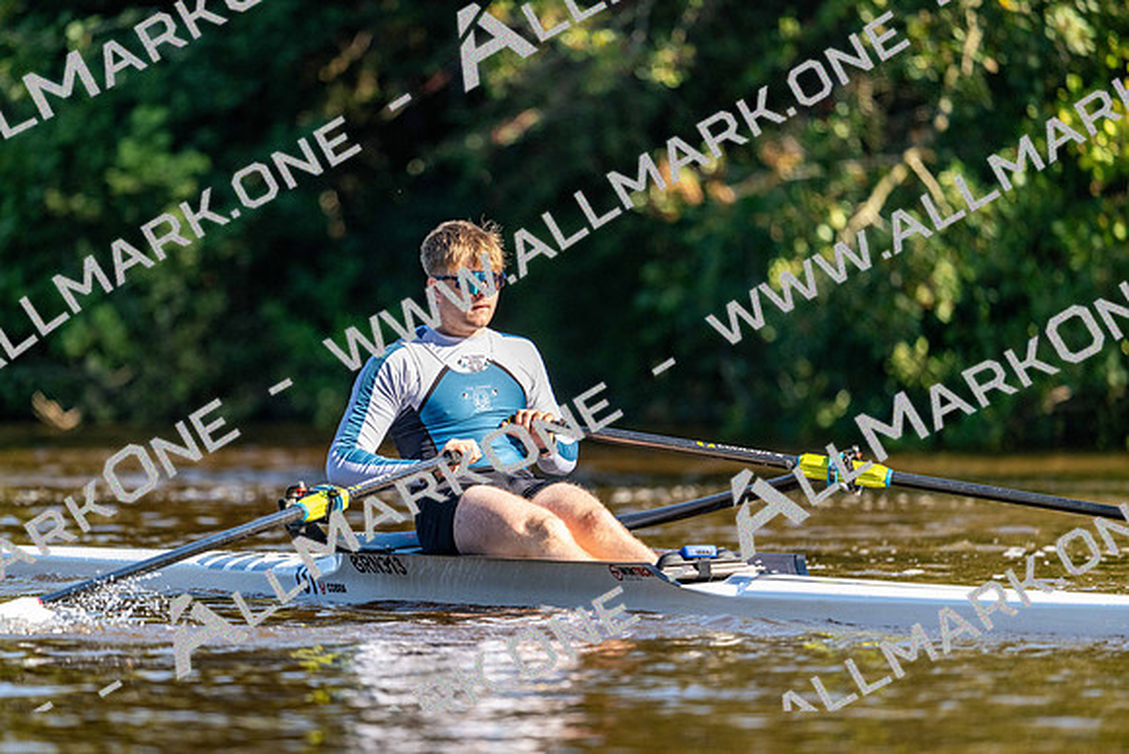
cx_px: 564
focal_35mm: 400
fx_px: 12547
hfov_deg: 5.2
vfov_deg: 3.4
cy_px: 377
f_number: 4.5
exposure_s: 1/2500
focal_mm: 400
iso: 900
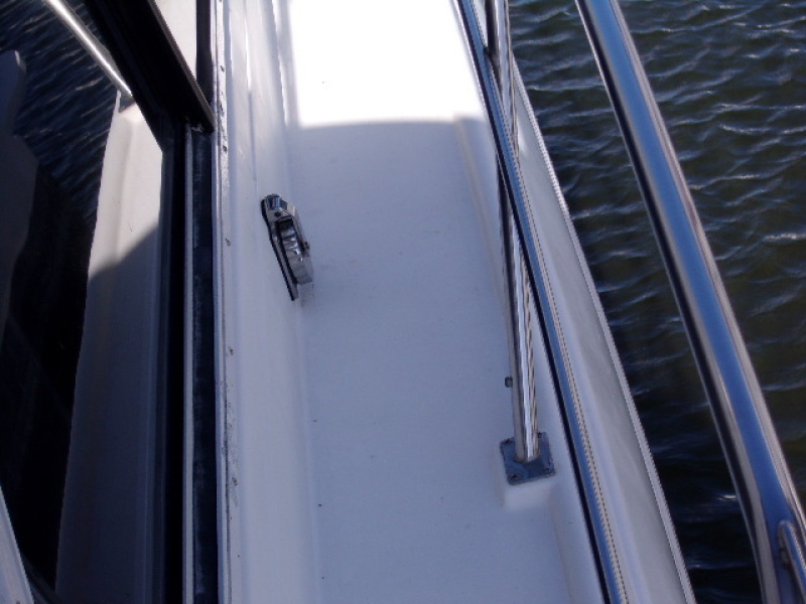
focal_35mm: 108
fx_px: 2515
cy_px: 302
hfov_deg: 18.2
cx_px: 403
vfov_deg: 13.7
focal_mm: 19.6
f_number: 6.6
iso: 80
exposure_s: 1/300
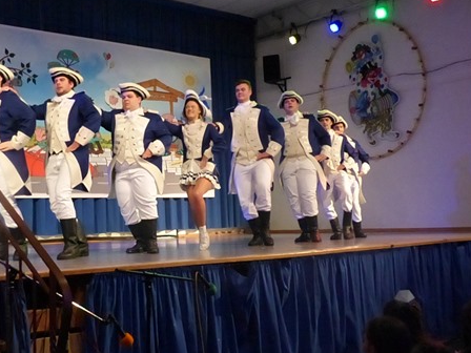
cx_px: 151
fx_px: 653
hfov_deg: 39.1
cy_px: 184
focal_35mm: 48
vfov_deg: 30.3
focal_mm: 6.3
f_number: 4
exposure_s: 1/200
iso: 1600
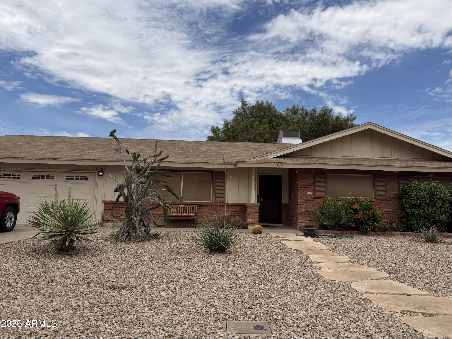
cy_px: 170
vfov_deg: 56.8
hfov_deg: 71.6
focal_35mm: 24
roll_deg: -1.1
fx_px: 313
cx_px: 226
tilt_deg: +5.3
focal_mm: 6.76
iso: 80
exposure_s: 1/7353
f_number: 1.78
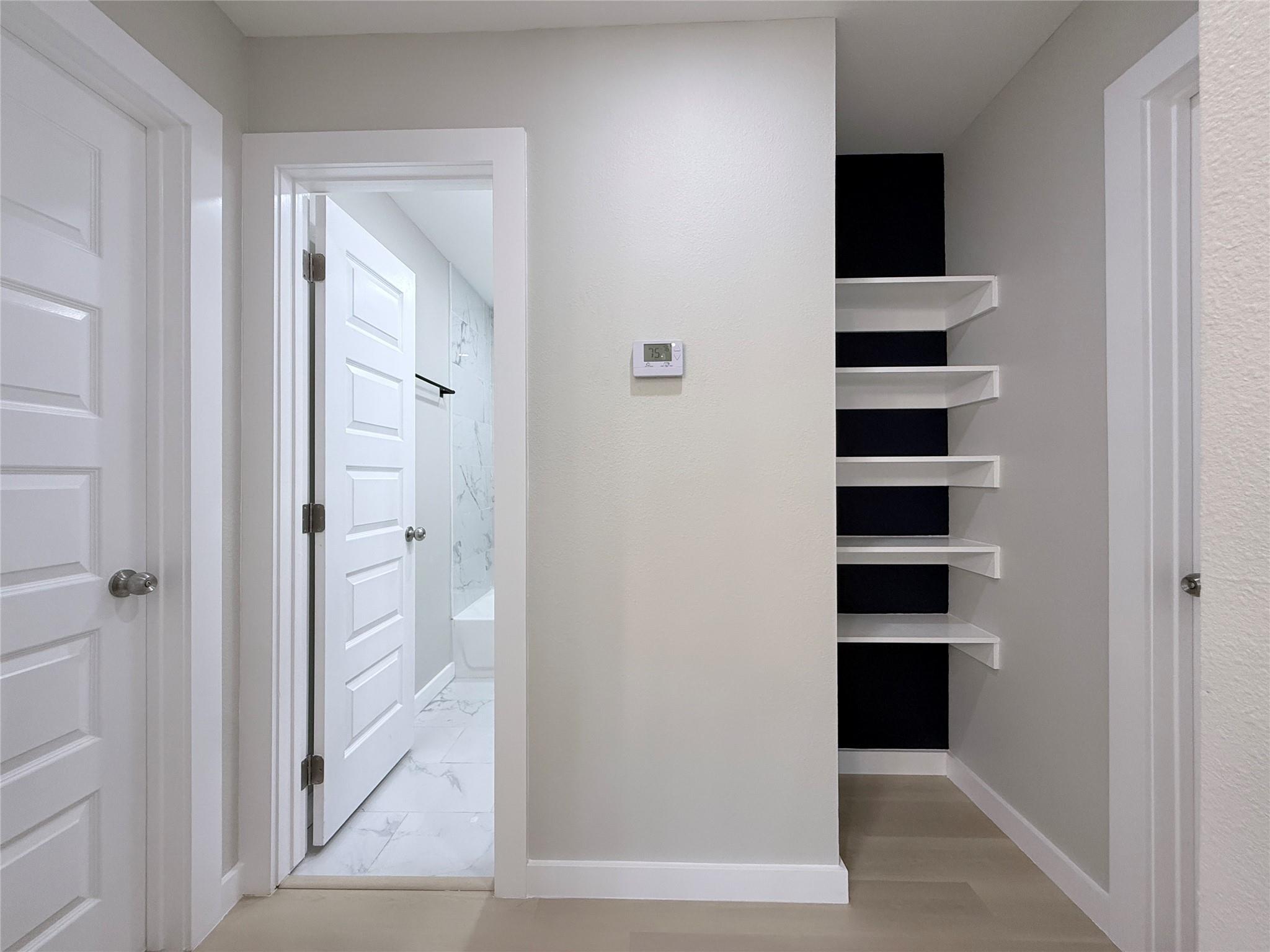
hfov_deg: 102.1
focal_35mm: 14
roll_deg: +0.2
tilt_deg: +0.7
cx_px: 635
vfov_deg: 85.7
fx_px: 514
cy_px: 476
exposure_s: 1/120
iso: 160
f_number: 2.2
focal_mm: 2.22
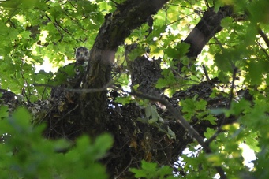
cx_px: 118
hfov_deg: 1.9
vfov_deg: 1.3
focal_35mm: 1082
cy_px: 96
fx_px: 8081
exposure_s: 1/1000
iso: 5000
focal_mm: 600
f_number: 6.3
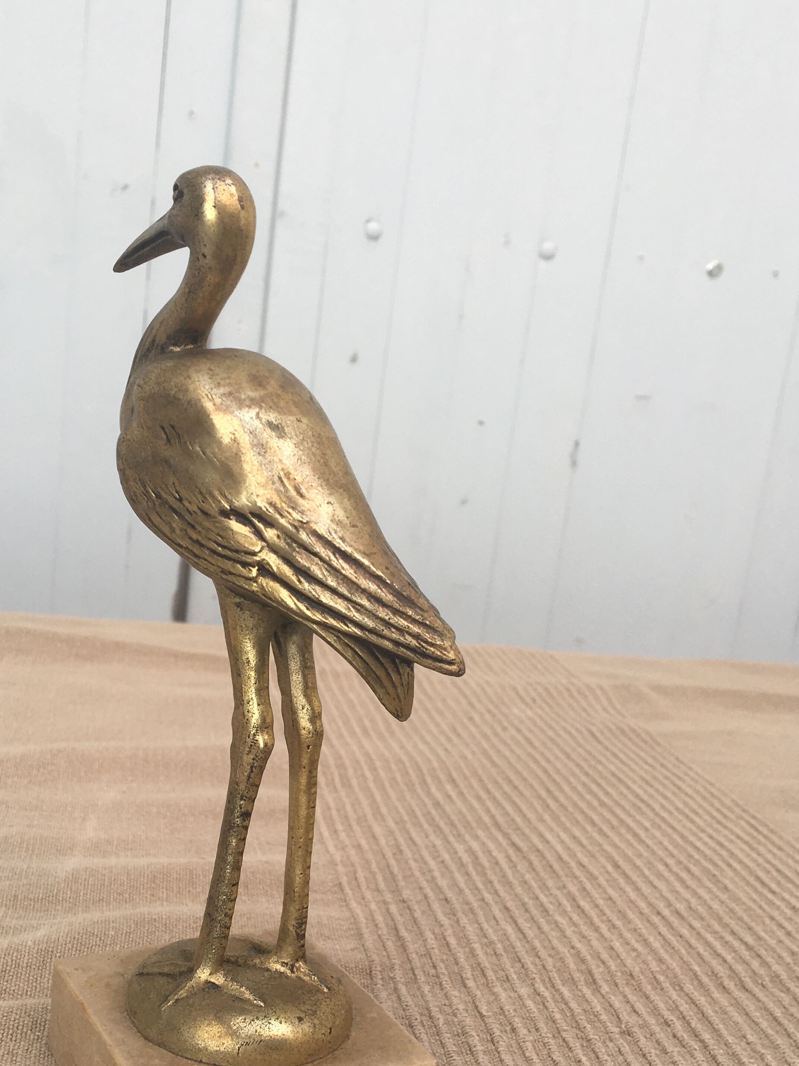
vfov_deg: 45.7
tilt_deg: -12.3
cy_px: 607
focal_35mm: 41
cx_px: 301
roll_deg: -5.4
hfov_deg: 35.0
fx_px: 1262
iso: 25
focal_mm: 4.15
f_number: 2.2
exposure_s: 1/308
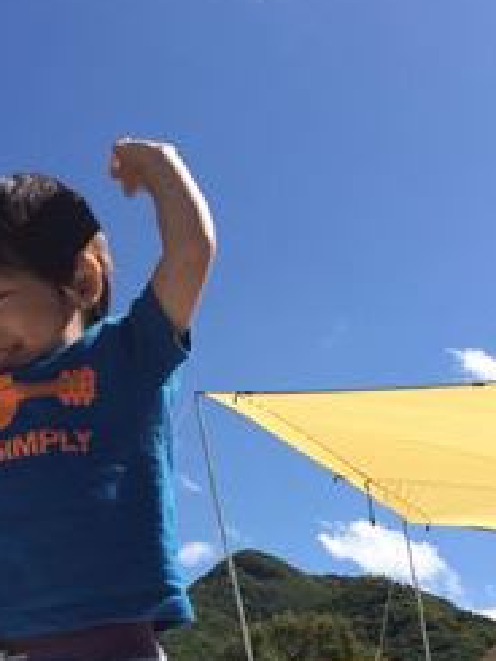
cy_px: 434
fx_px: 935
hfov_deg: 29.3
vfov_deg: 38.5
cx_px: 132
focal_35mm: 49
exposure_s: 1/2564
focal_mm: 4.12
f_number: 2.2
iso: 40
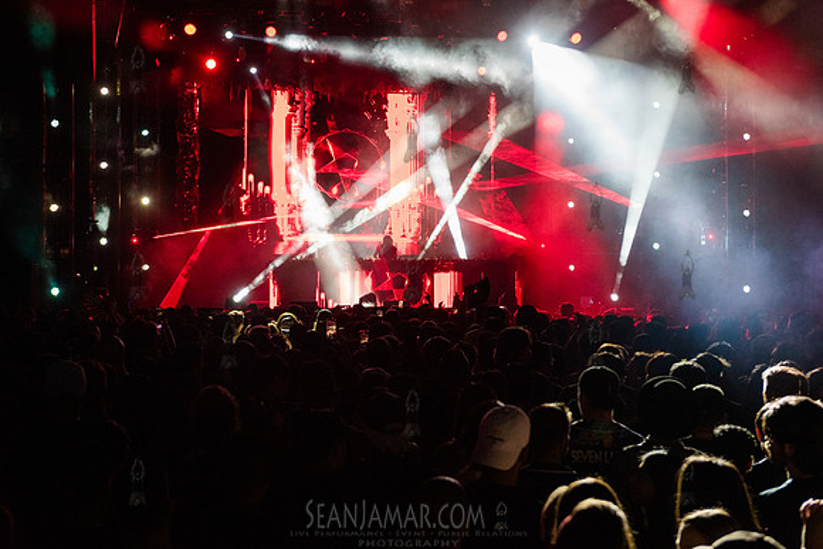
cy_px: 274
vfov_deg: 22.8
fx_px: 1363
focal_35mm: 60
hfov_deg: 33.6
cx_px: 412
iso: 6400
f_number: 3.5
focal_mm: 58
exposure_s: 1/400
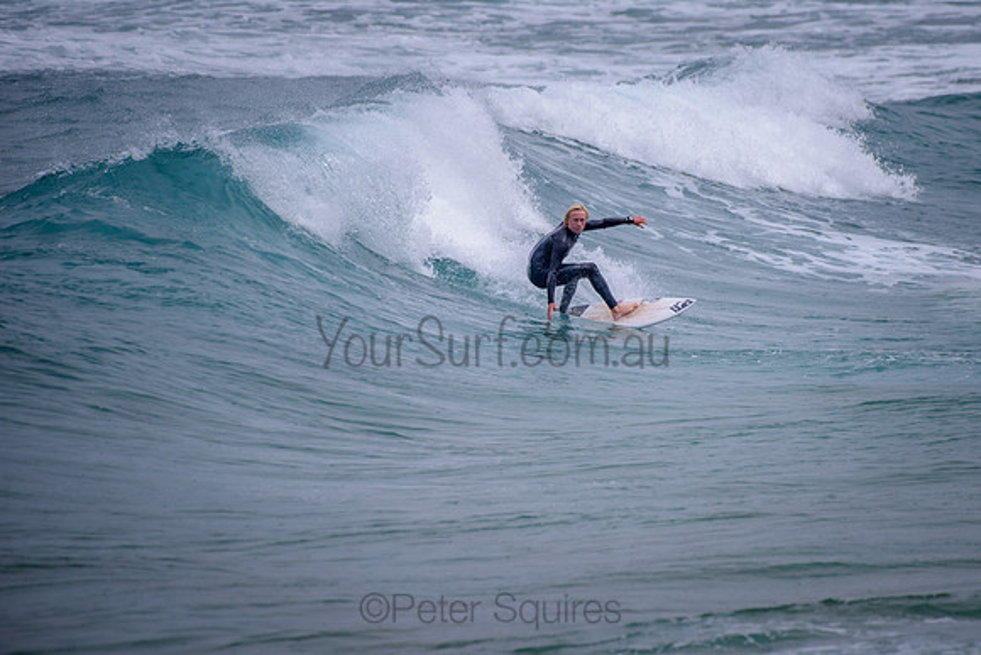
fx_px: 16709
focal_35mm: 613
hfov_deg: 3.4
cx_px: 601
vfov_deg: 2.2
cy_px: 291
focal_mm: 500
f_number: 5.6
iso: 110
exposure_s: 1/2000
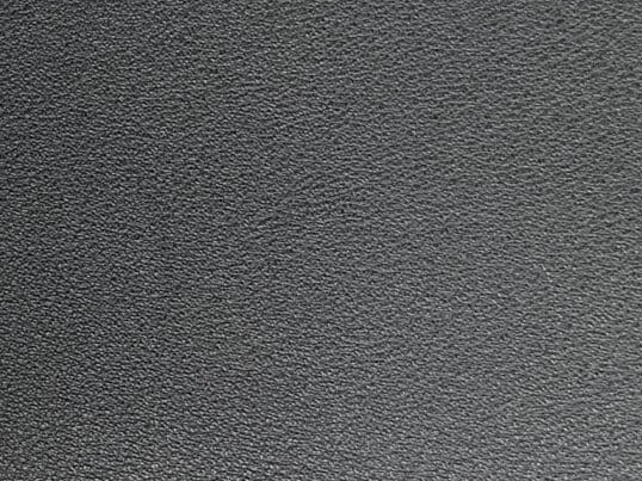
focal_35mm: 138
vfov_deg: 10.7
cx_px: -563
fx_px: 2558
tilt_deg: -69.1
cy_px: 222
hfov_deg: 12.8
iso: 16
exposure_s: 1/161
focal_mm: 3
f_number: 1.8
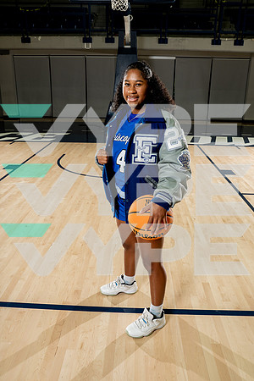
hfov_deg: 46.4
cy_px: 190
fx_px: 296
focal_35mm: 28
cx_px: 127
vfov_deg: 65.5
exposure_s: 1/250
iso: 640
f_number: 8
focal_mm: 28
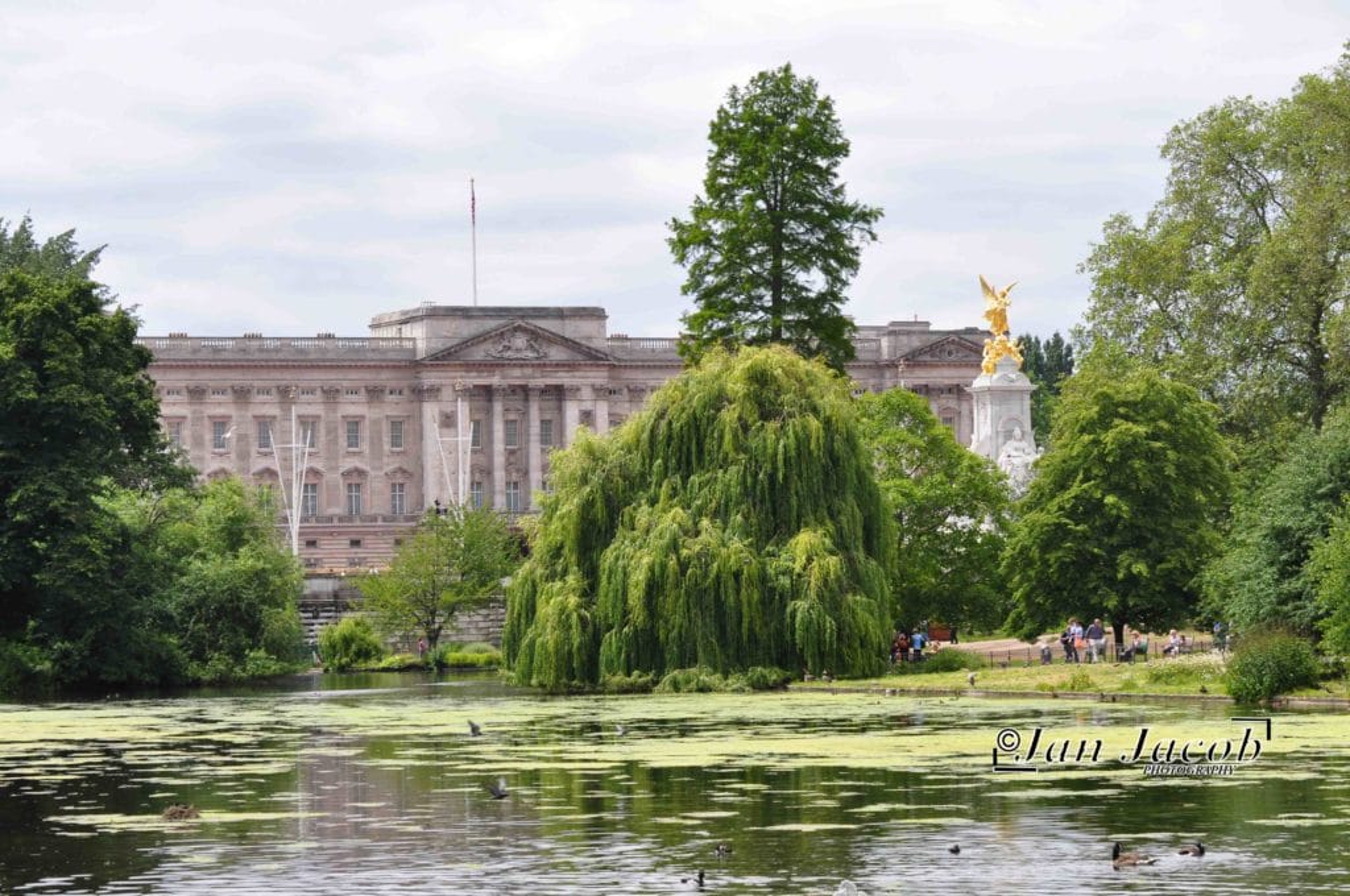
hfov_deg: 16.1
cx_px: 675
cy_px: 448
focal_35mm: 128
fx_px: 4775
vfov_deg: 10.7
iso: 200
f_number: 10
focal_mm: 85
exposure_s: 1/320
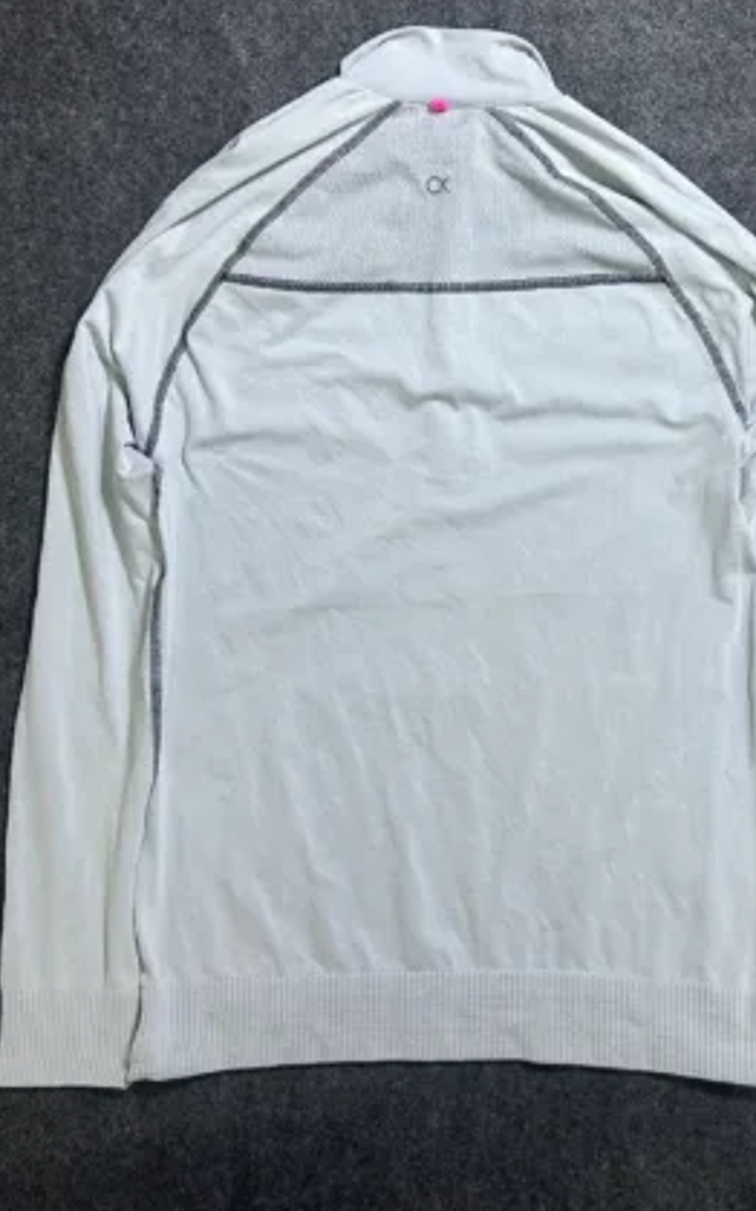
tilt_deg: -65.2
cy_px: 523
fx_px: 1155
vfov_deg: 55.2
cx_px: 456
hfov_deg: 36.1
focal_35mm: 35
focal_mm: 5.7
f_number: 1.5
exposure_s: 1/50
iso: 160
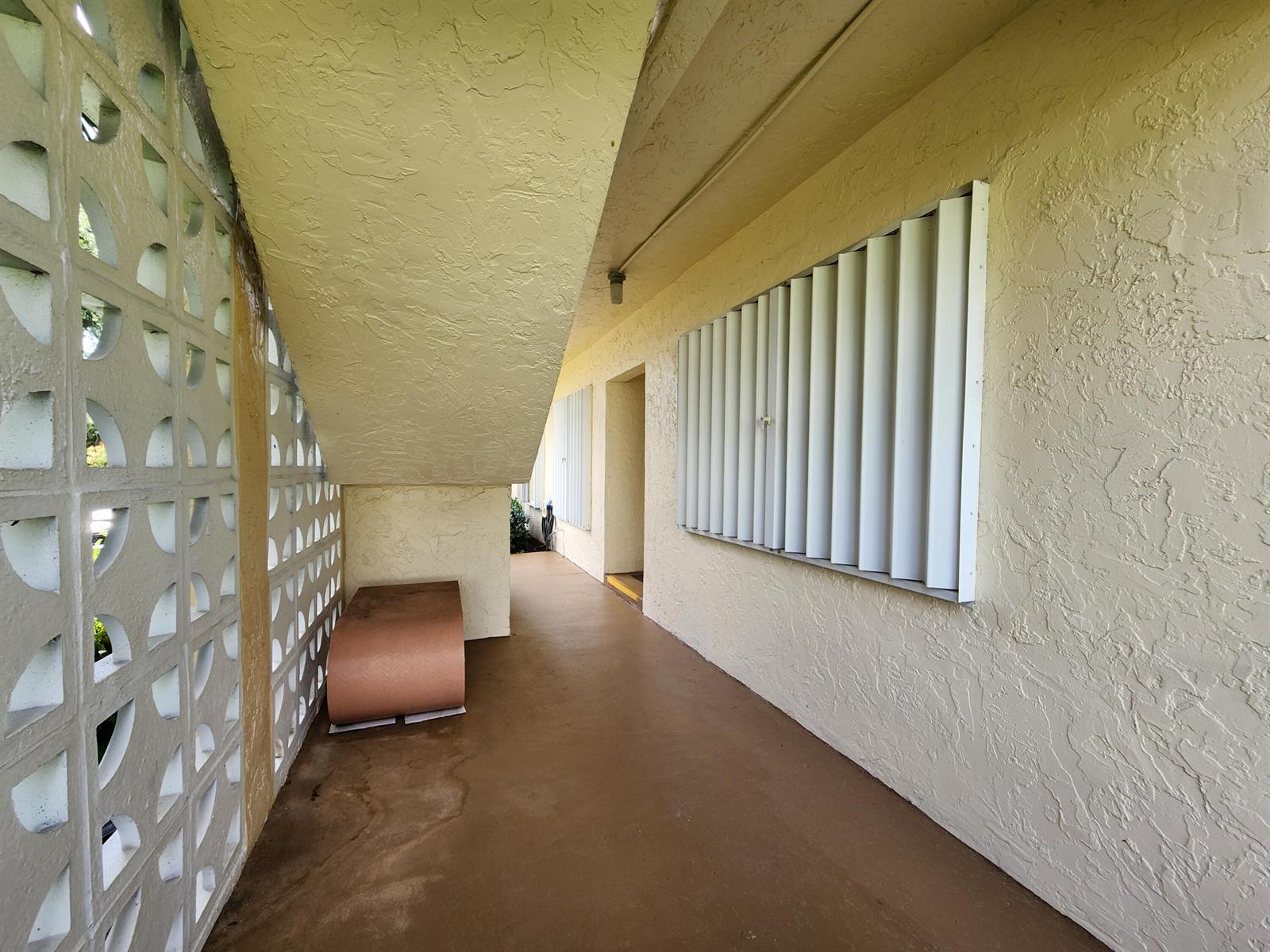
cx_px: 635
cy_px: 476
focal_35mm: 13
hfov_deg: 106.2
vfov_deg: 89.9
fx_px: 477
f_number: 2.2
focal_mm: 2.2
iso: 50
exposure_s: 1/171
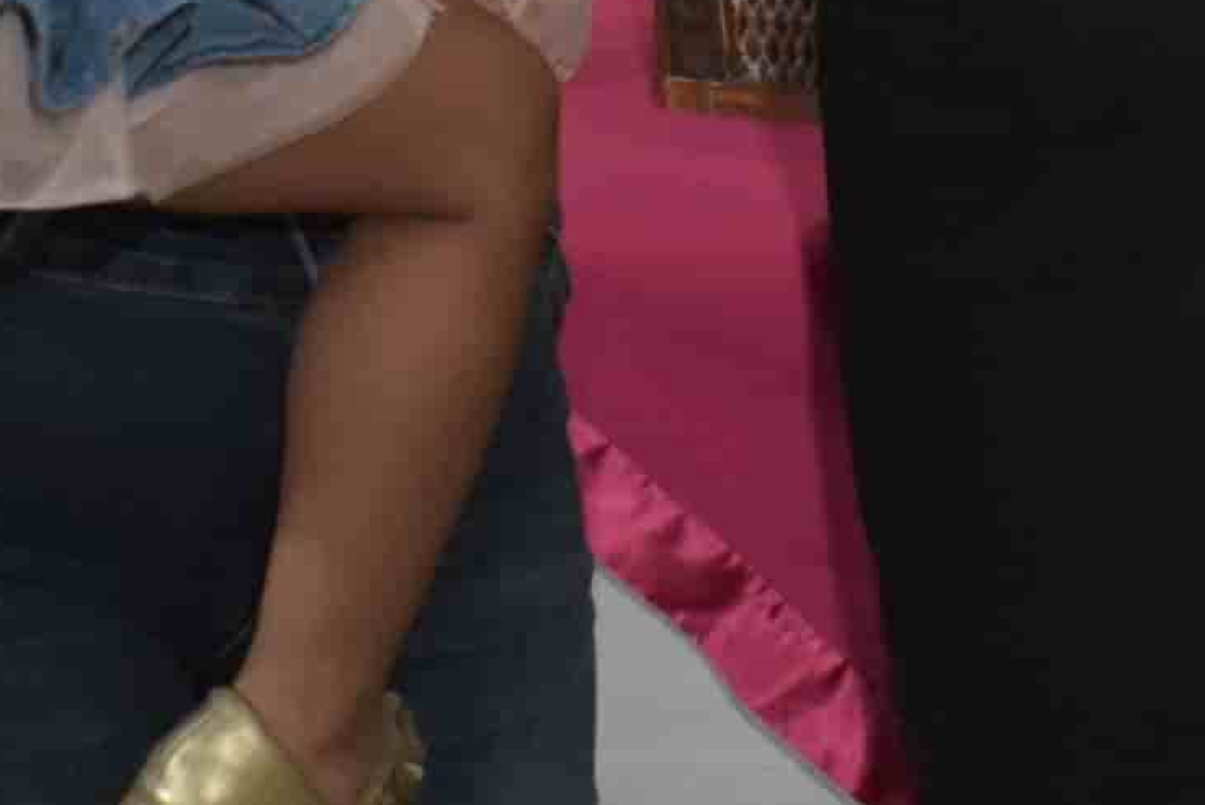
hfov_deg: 12.0
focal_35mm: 168
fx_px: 5640
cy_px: -704
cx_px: 1416
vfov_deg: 7.9
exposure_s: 1/60
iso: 1600
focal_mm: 23
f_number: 5
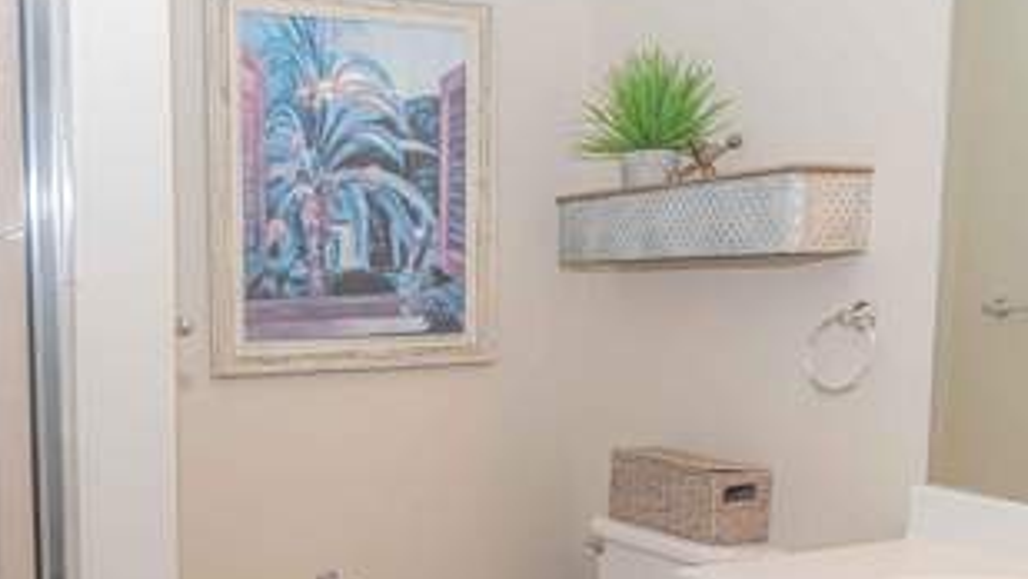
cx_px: 289
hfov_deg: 50.0
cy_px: 379
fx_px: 1063
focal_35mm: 39
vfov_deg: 30.3
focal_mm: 24
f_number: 6.3
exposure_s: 1/125
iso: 400
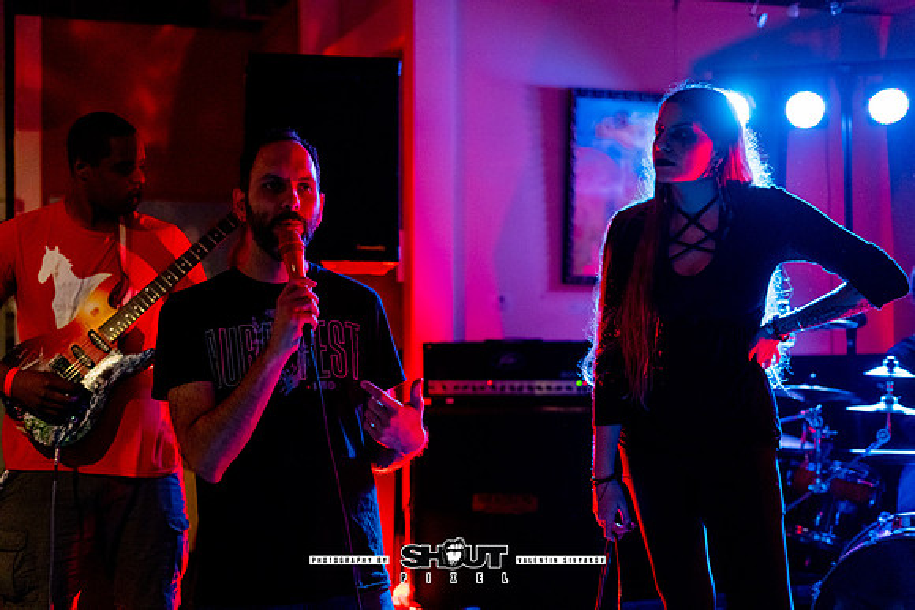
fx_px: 1271
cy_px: 305
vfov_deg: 27.0
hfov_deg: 39.6
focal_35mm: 50
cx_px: 458
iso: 3200
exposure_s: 1/160
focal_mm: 50
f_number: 2
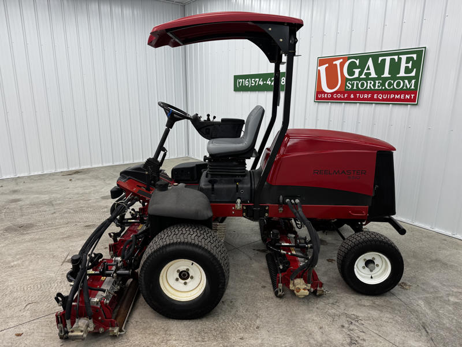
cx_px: 231
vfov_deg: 56.8
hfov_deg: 71.6
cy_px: 174
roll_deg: -1.6
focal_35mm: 24
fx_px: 320
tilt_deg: -14.5
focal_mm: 6.76
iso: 80
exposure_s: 1/120
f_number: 1.78
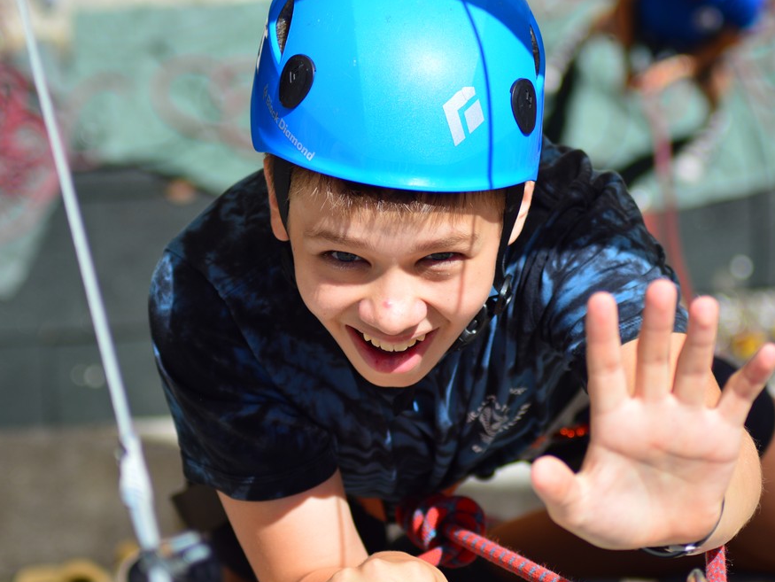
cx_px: 432
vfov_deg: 12.6
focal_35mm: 118
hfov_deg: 16.7
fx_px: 2643
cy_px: 298
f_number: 4
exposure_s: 1/640
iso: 100
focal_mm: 70
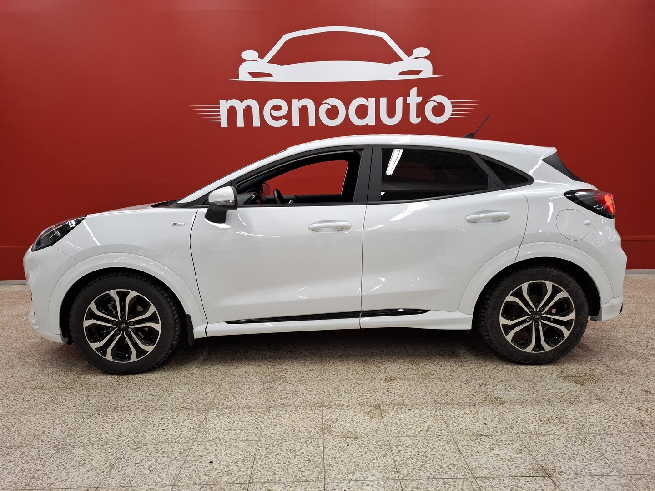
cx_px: 328
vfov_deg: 58.9
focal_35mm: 23
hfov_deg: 73.9
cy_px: 246
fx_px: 435
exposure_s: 1/120
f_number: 1.8
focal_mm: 5.54
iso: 125
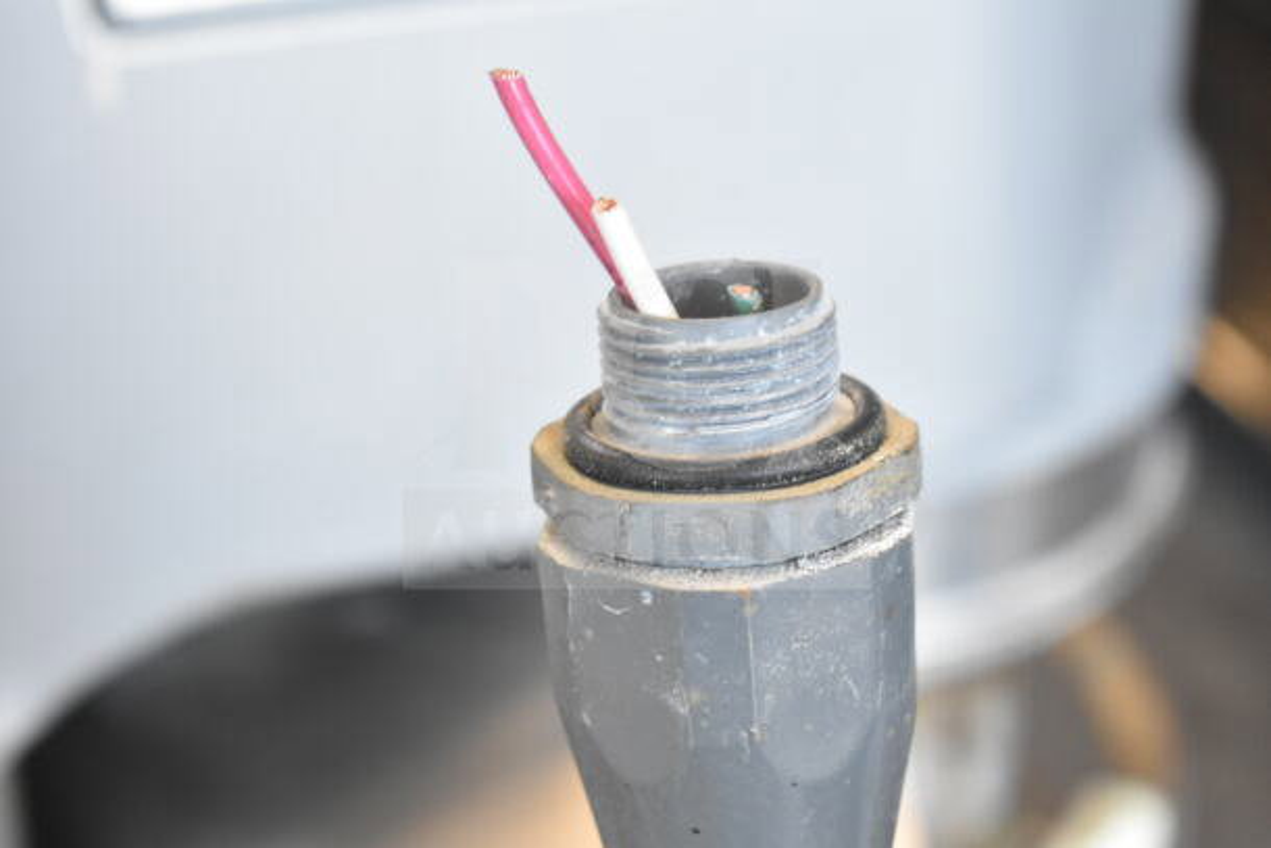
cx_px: 636
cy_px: 424
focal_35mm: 82
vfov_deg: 16.6
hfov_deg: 24.6
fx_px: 2913
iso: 2500
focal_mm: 55
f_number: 5.6
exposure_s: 1/100
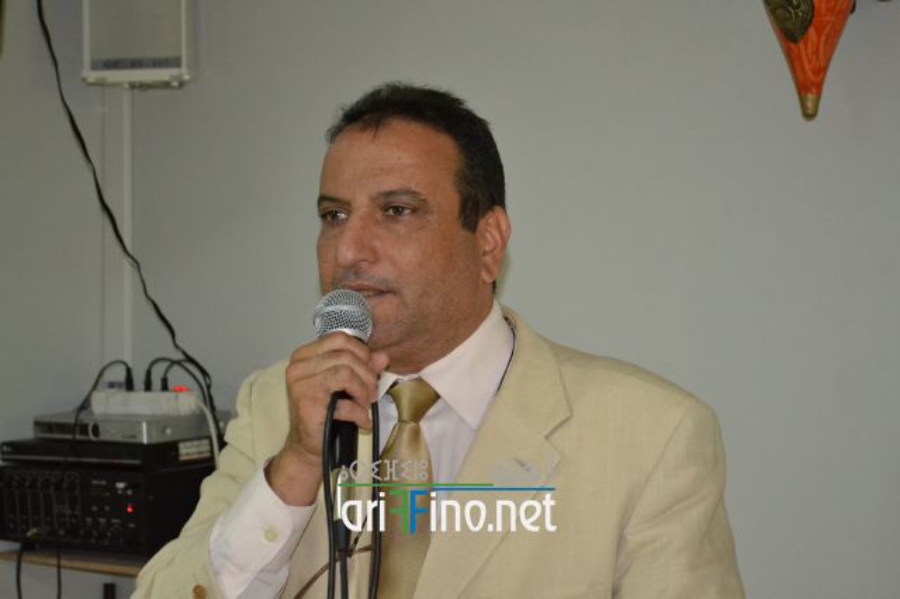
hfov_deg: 24.6
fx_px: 2061
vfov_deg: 16.5
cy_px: 300
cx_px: 450
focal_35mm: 82
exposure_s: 1/60
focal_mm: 55
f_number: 5.6
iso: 3200
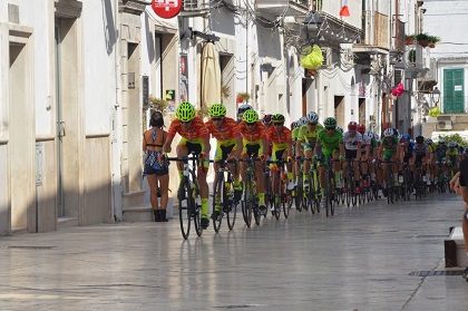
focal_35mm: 158
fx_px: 2045
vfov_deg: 8.7
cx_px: 234
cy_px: 156
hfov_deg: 13.1
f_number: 16
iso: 1600
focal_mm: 105
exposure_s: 1/1000
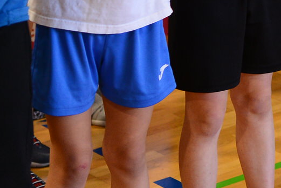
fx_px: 1359
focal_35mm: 174
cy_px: -226
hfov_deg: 10.8
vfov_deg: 7.5
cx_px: 548
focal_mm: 35
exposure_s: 1/200
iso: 800
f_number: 2.2
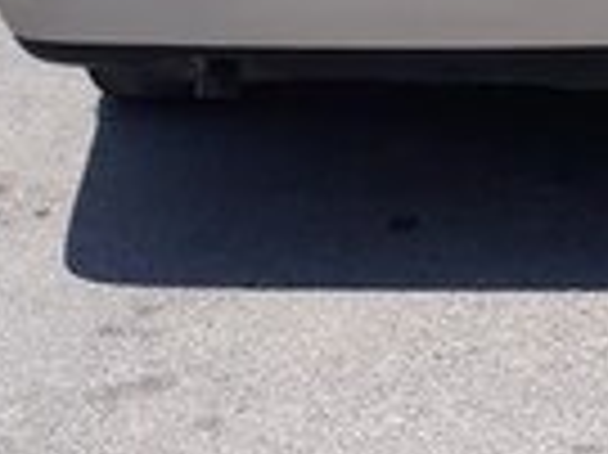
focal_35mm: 132
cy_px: -155
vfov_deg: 10.9
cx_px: 631
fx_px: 2316
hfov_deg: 14.7
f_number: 1.9
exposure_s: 1/1984
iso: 40
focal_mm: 3.6
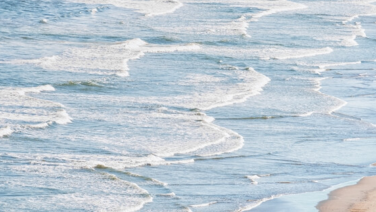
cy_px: 90
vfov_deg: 3.7
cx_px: 204
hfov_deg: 6.6
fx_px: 3241
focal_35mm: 325
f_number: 7.1
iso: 64
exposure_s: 1/200
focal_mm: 230
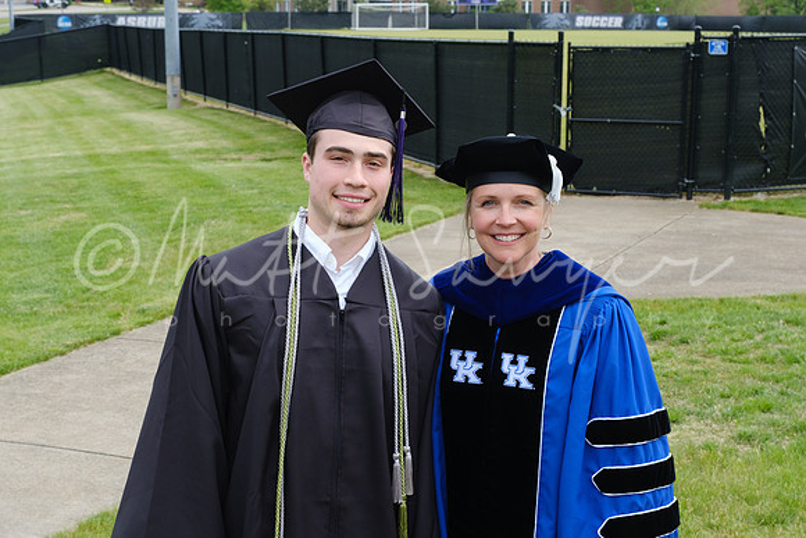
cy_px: 321
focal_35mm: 56
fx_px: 1262
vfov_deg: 24.0
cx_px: 384
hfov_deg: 35.4
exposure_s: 1/250
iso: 400
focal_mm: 31.1
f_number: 8
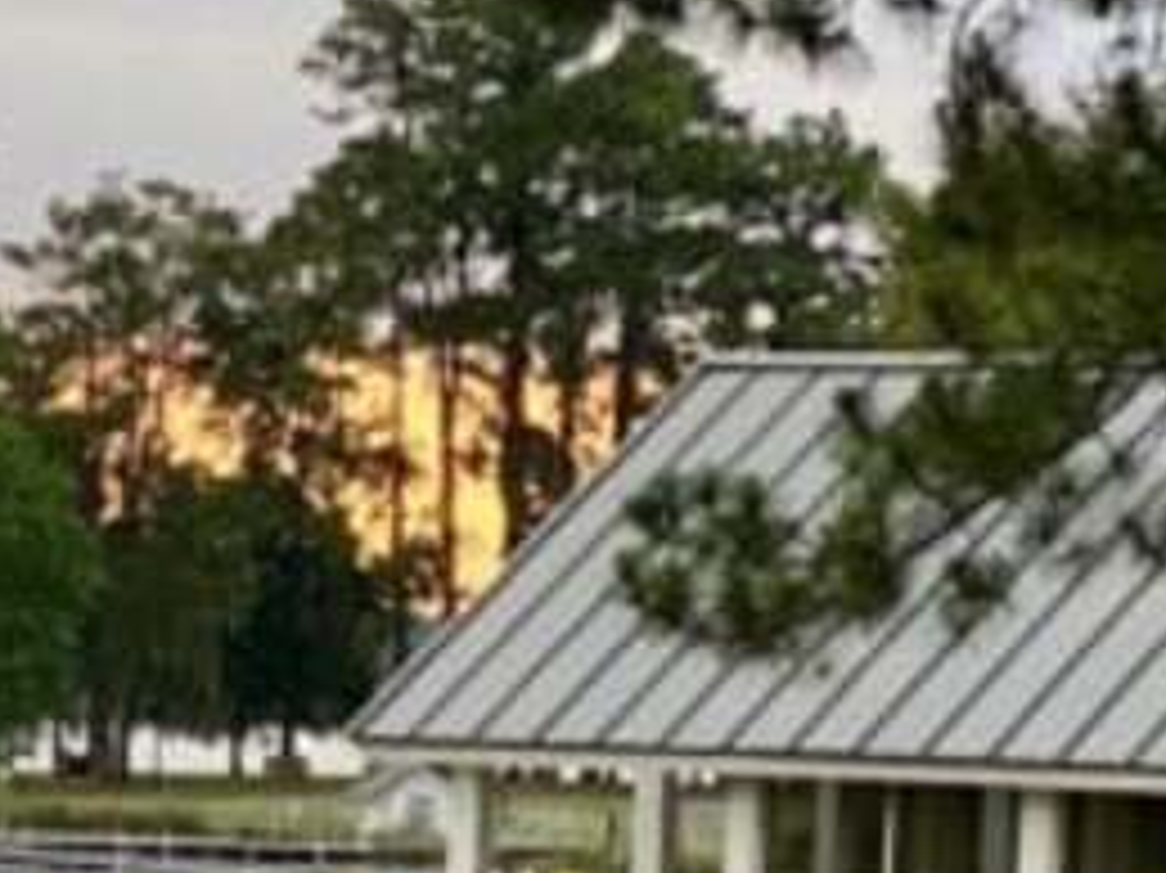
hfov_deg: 8.1
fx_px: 8114
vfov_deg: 6.2
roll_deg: -3.0
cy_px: 729
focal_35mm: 241
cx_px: -419
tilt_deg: +0.5
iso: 50
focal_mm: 6
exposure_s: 1/122
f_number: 2
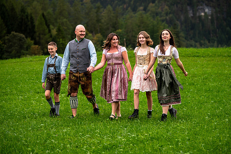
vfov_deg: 11.9
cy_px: 76
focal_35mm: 115
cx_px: 119
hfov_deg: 17.8
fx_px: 737
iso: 200
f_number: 4
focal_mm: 110
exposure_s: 1/160
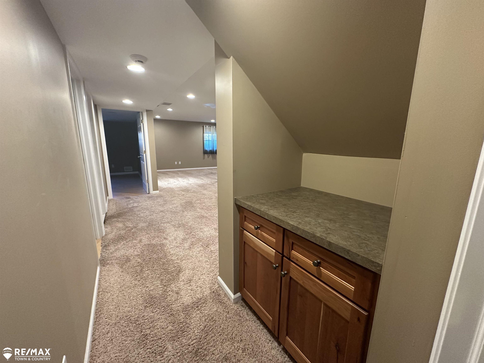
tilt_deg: -11.6
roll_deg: -0.2
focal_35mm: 14
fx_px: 196
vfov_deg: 85.7
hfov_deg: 102.1
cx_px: 242
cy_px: 182
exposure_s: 1/60
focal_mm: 2.22
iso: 500
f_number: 2.2
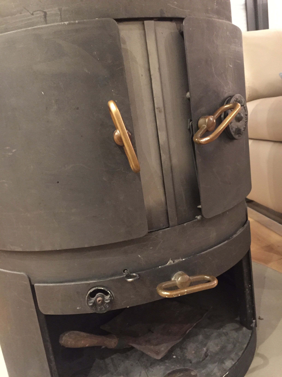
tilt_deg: -12.4
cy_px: 188
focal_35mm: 29
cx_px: 141
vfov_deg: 61.7
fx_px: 315
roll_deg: +8.2
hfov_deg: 48.2
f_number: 2.2
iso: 500
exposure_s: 1/17
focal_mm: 4.15
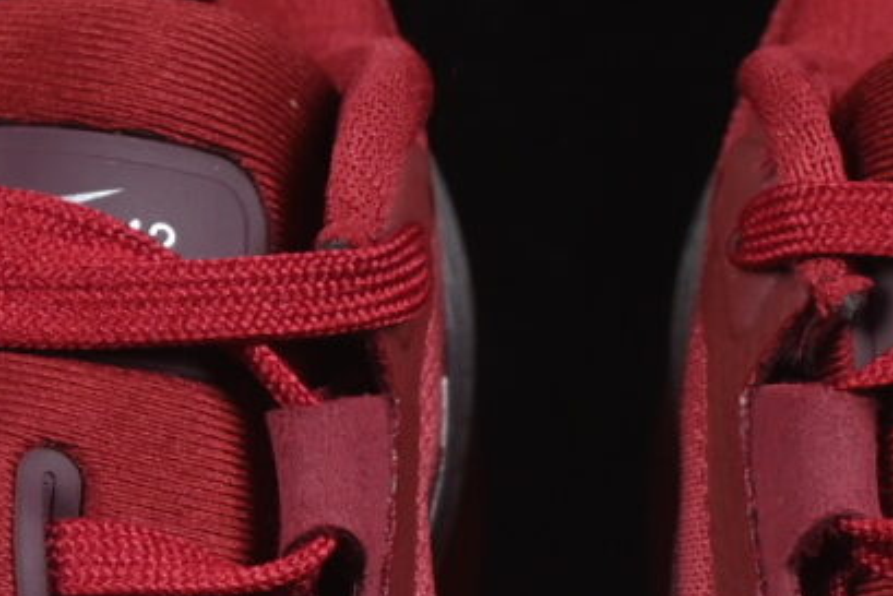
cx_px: 603
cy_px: 1197
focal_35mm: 469
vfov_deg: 2.9
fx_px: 11637
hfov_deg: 4.4
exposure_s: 1/60
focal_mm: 50
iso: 160
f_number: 7.1
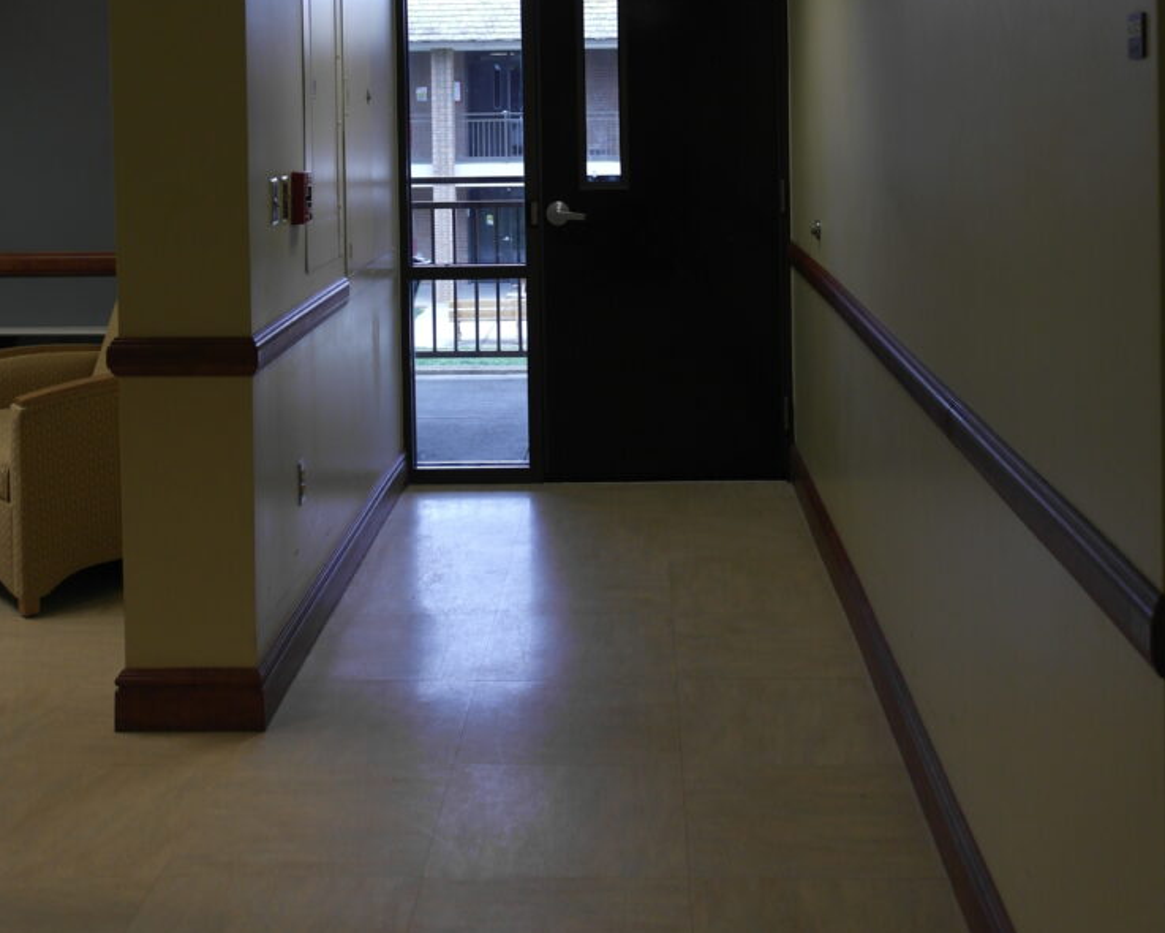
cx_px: 594
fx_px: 1517
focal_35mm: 44
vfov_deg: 32.7
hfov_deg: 42.0
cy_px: 119
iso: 400
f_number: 3.5
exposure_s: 1/50
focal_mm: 20
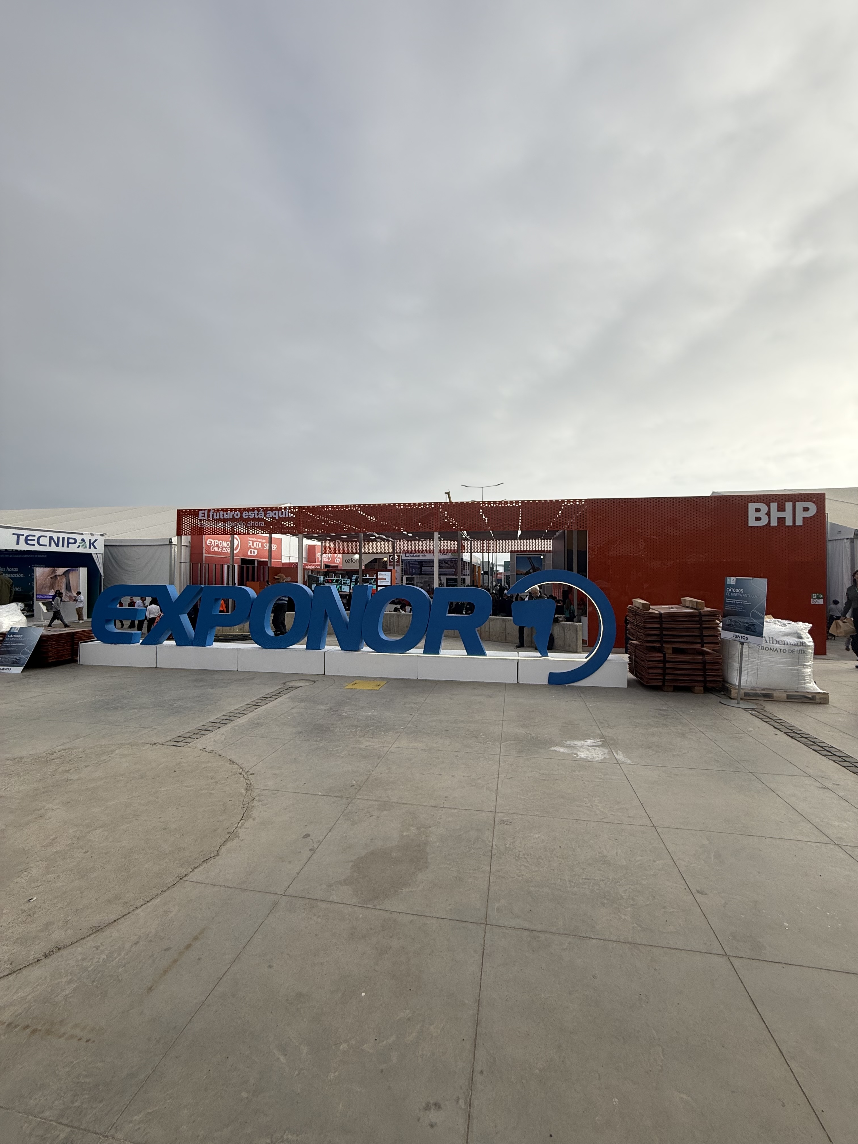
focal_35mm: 14
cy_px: 572
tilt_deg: +2.7
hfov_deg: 85.7
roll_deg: +0.5
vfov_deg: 102.1
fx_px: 463
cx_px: 429
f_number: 2.2
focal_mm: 2.22
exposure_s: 1/2024
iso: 50
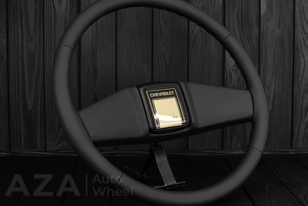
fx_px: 518
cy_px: 106
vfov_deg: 22.4
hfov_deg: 33.1
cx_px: 161
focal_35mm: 61
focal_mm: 35
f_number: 6.3
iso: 500
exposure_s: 1/100
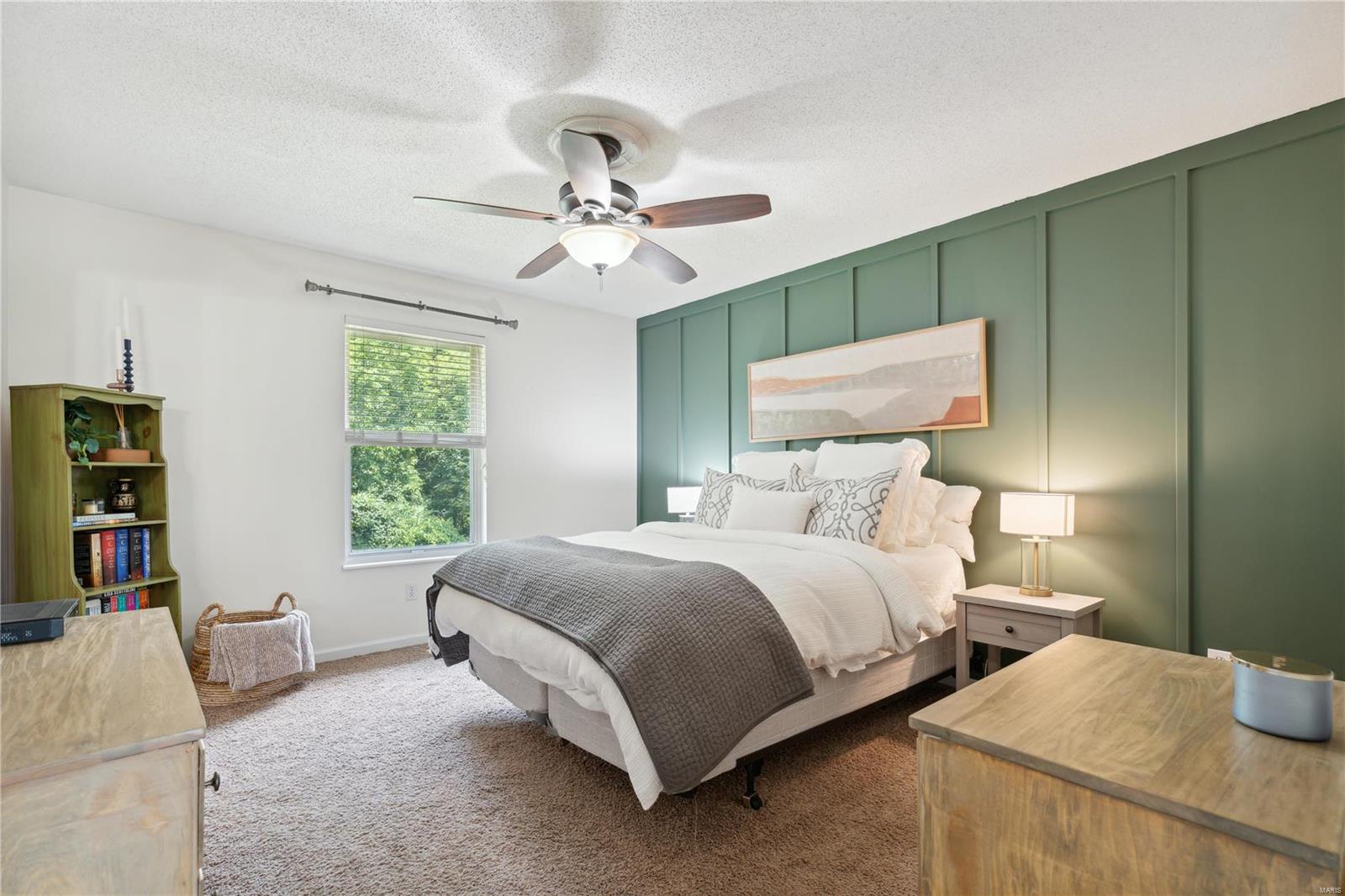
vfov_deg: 71.7
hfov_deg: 94.6
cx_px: 672
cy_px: 448
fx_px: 620
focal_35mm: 17
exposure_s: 1/13
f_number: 7.1
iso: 320
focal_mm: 16.6
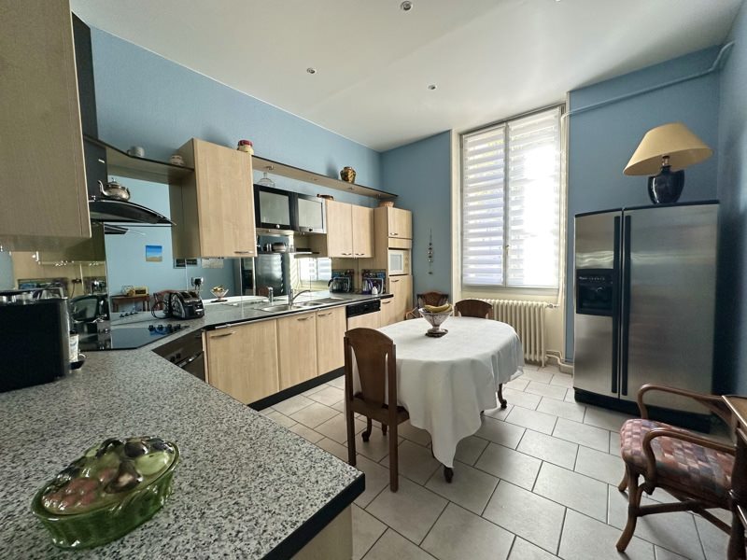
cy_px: 280
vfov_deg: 85.7
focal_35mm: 14
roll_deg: +1.5
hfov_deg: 102.1
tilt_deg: -2.5
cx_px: 374
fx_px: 302
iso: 125
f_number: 2.2
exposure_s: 1/99
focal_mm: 2.22
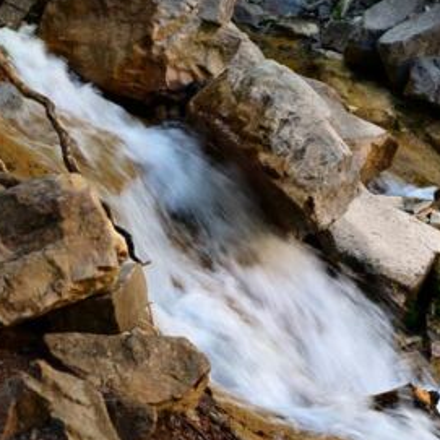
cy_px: 202
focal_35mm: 105
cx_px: 237
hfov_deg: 16.6
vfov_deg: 16.6
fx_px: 1510
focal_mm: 35
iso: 100
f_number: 3.2
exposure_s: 1/40
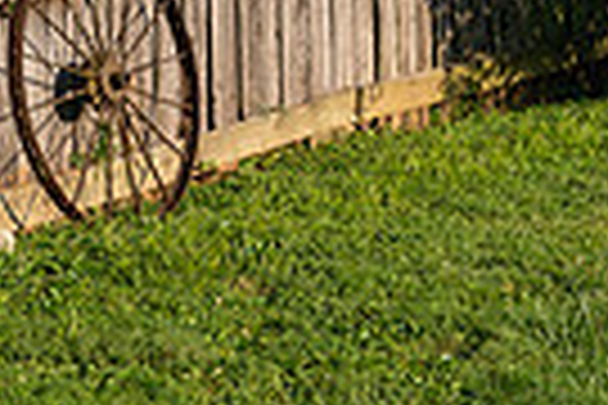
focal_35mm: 126
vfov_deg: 10.1
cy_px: -395
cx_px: -39
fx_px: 2128
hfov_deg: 15.9
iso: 100
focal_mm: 28
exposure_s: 1/400
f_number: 5
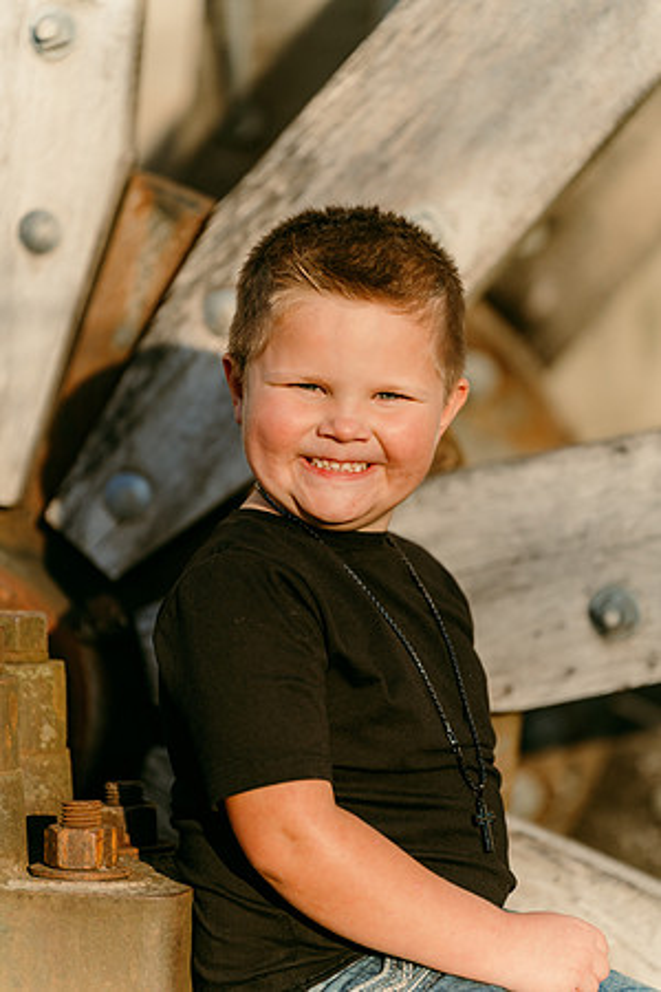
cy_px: 496
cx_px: 330
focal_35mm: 143
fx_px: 3938
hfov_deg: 9.6
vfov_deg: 14.3
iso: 320
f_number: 2.8
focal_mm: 143
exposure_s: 1/1250
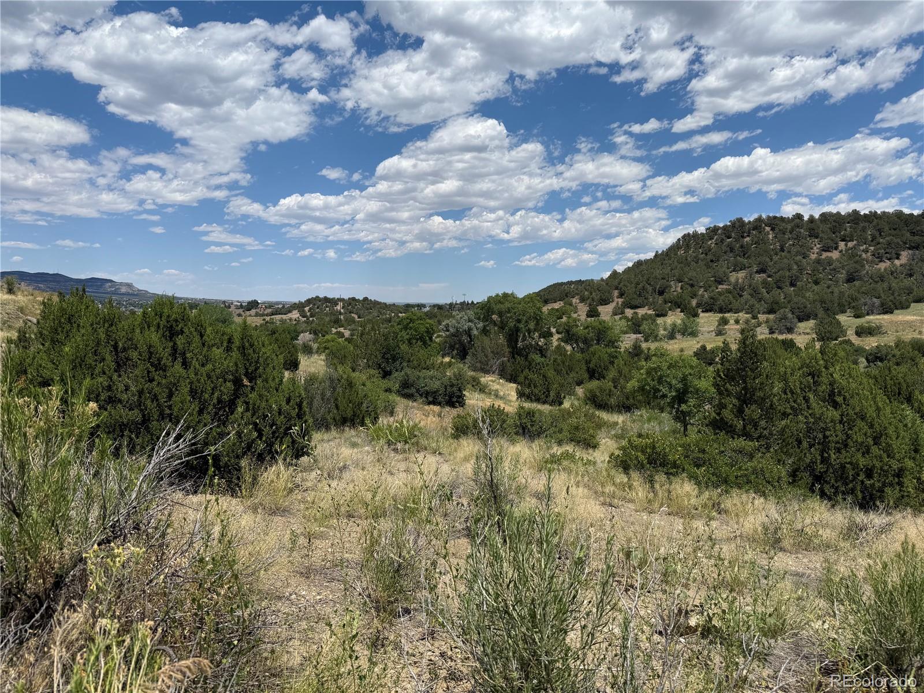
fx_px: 641
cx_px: 462
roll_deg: -1.5
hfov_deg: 71.6
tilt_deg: -4.6
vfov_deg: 56.8
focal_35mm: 24
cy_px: 346
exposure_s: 1/8130
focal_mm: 6.76
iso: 80
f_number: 1.78
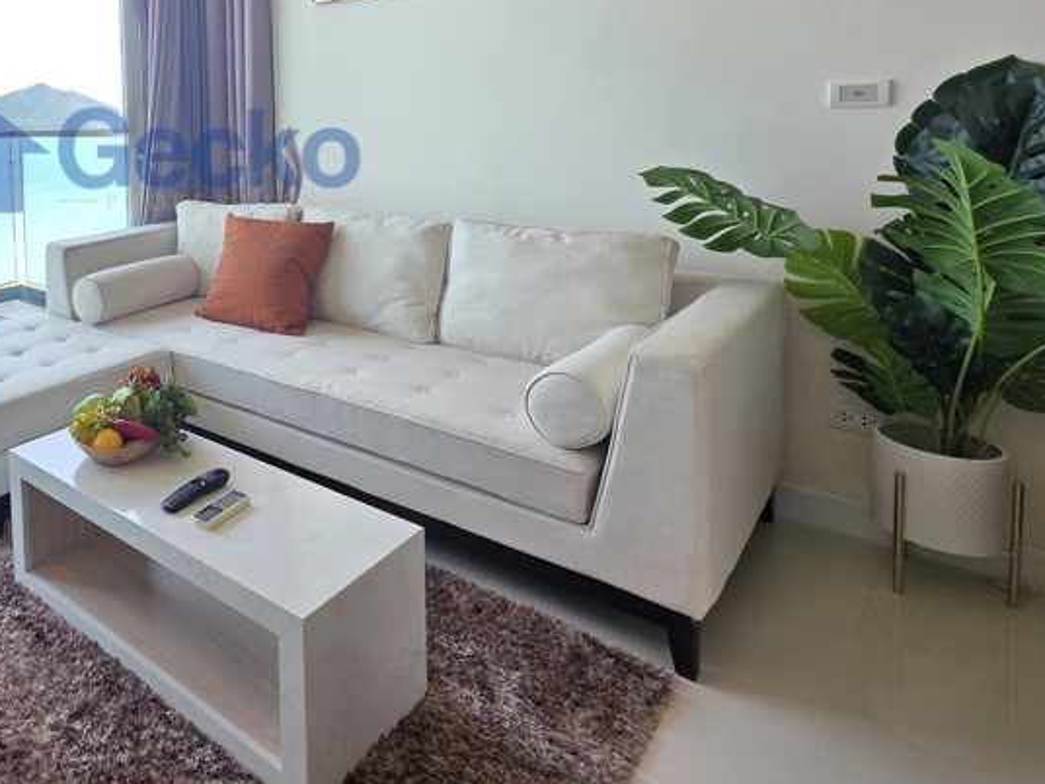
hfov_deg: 61.6
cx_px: 126
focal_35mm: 24
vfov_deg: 53.0
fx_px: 725
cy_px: 154
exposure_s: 1/100
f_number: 1.9
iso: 32
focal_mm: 2.2
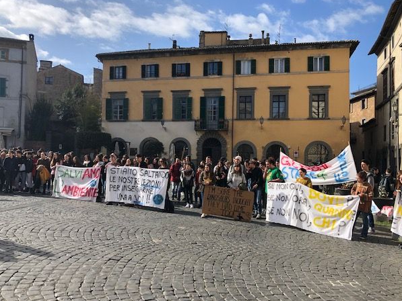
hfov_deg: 59.9
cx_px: 194
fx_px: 348
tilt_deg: +1.8
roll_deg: +0.4
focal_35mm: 30
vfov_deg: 46.8
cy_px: 148
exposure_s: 1/1675
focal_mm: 4
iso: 20
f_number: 1.8
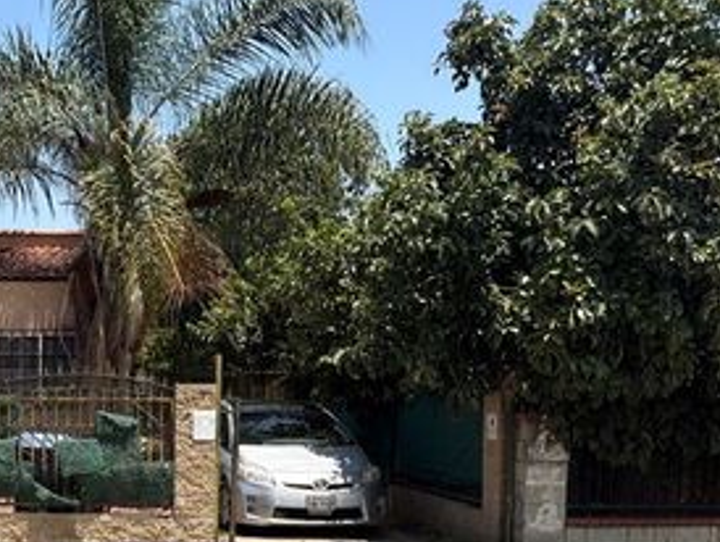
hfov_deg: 32.4
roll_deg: -0.2
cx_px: 53
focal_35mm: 56
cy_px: 481
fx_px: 1166
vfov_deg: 25.4
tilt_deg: -5.2
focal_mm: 6.76
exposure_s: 1/3584
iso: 80
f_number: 1.78
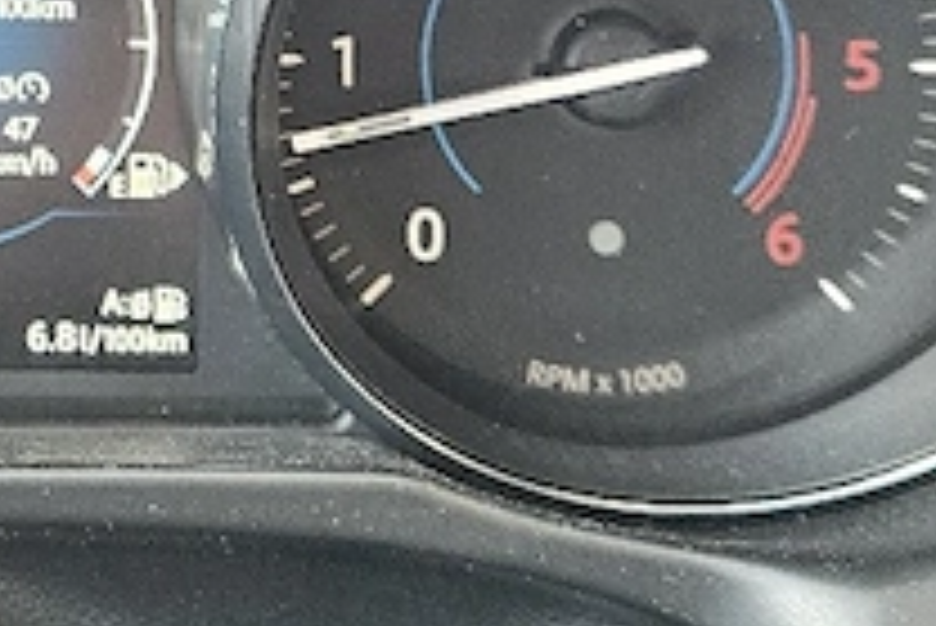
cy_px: -158
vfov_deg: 14.3
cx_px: 104
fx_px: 2394
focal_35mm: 92
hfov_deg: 21.7
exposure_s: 1/101
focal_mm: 5.4
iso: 400
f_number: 1.8
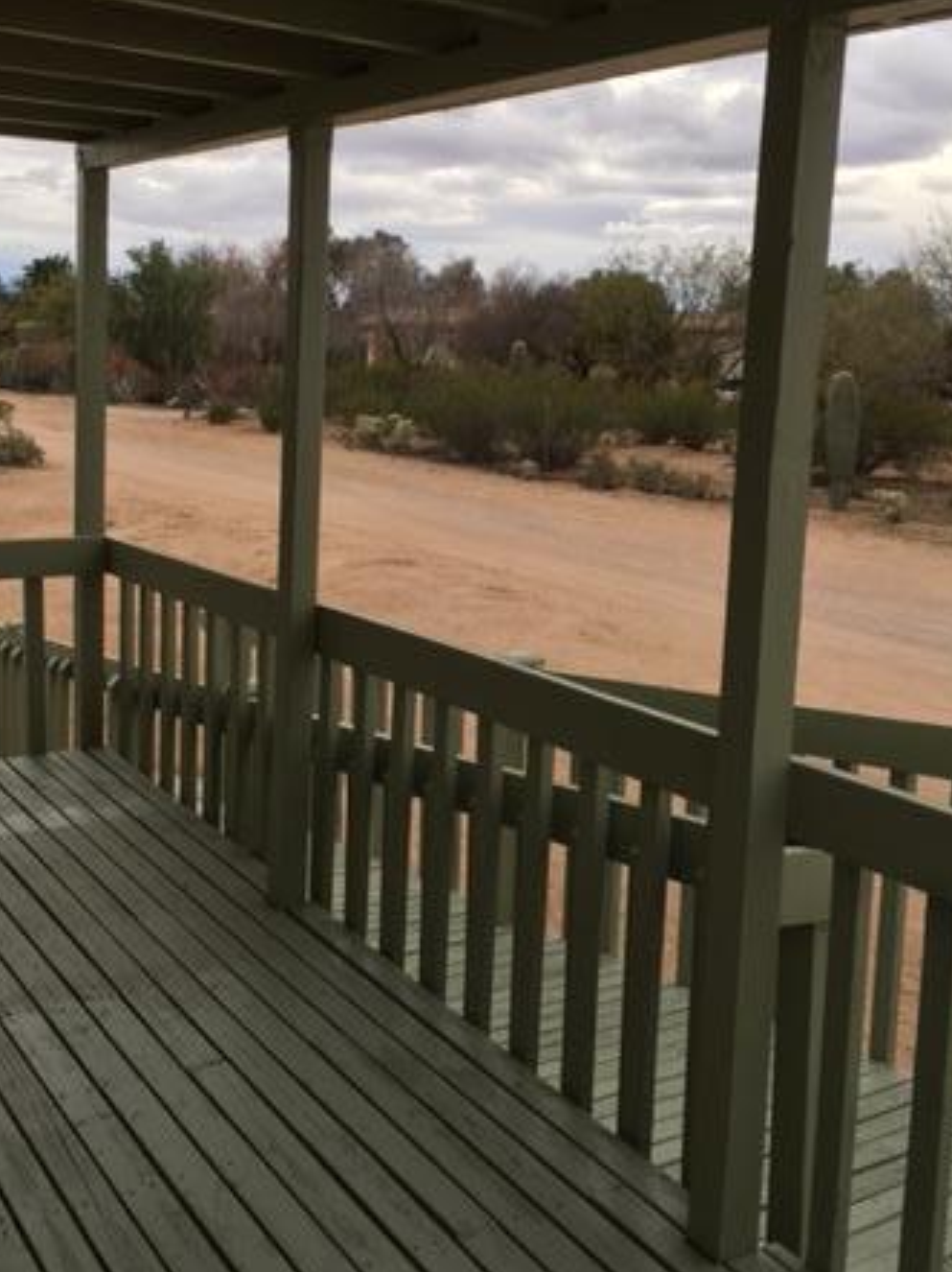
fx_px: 1542
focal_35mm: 42
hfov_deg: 34.2
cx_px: 368
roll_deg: -0.8
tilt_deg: -8.8
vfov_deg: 44.8
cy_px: 590
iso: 32
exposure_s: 1/120
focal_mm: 4.15
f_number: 2.2
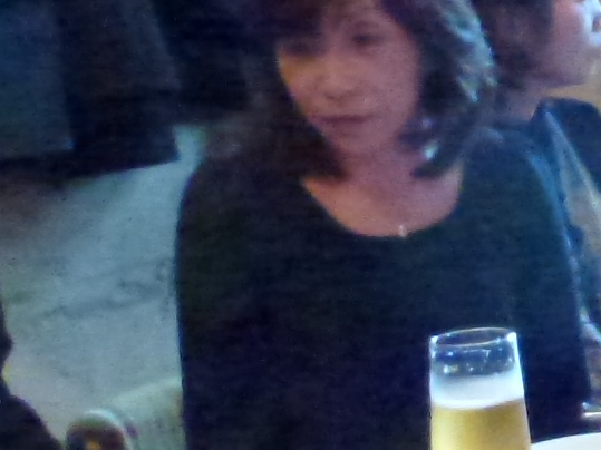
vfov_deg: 12.9
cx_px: 1074
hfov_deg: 15.0
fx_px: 1979
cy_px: 92
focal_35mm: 114
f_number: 3.3
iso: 1600
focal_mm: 4.3
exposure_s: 1/60
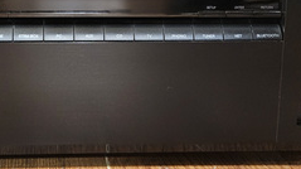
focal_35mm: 63
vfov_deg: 18.6
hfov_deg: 32.7
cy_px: 6
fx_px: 502
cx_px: 72
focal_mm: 5.4
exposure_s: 1/25
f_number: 1.8
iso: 800
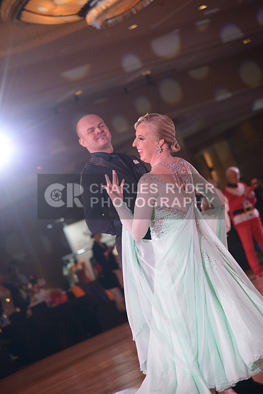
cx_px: 132
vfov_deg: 17.1
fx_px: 1314
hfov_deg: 11.4
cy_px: 197
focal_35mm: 120
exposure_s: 1/200
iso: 1250
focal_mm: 120
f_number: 4
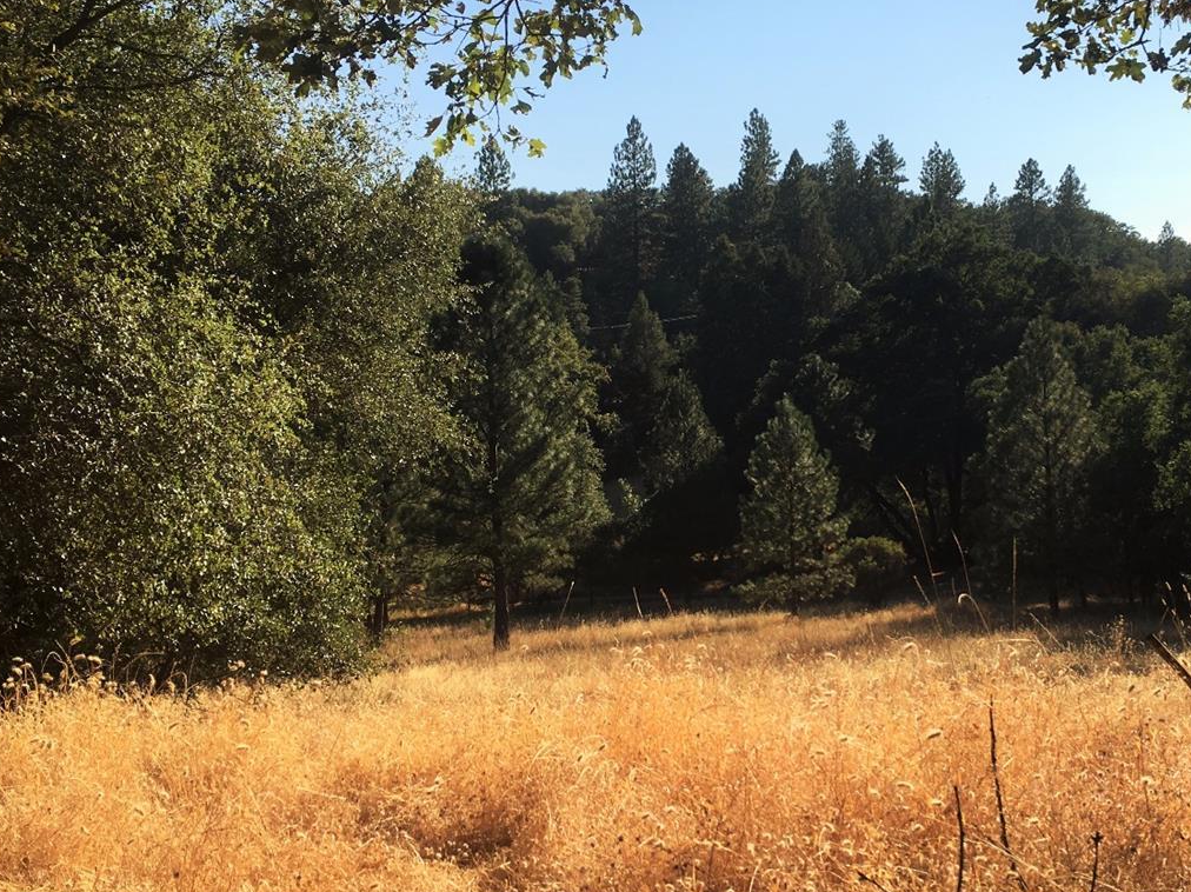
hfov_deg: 43.4
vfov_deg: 33.5
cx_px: 771
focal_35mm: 43
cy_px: 492
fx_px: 1479
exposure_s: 1/1538
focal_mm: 4.15
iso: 25
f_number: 2.2
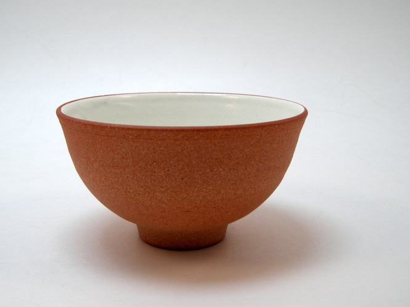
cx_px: 187
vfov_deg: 34.3
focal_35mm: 42
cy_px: 157
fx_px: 497
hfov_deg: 44.8
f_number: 3.4
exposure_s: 1/72.7
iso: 64
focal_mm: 7.5
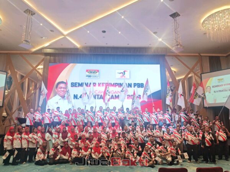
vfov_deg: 53.1
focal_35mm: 26
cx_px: 115
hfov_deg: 67.3
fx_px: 173
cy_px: 86
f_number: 2
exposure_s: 1/50
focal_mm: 6.83
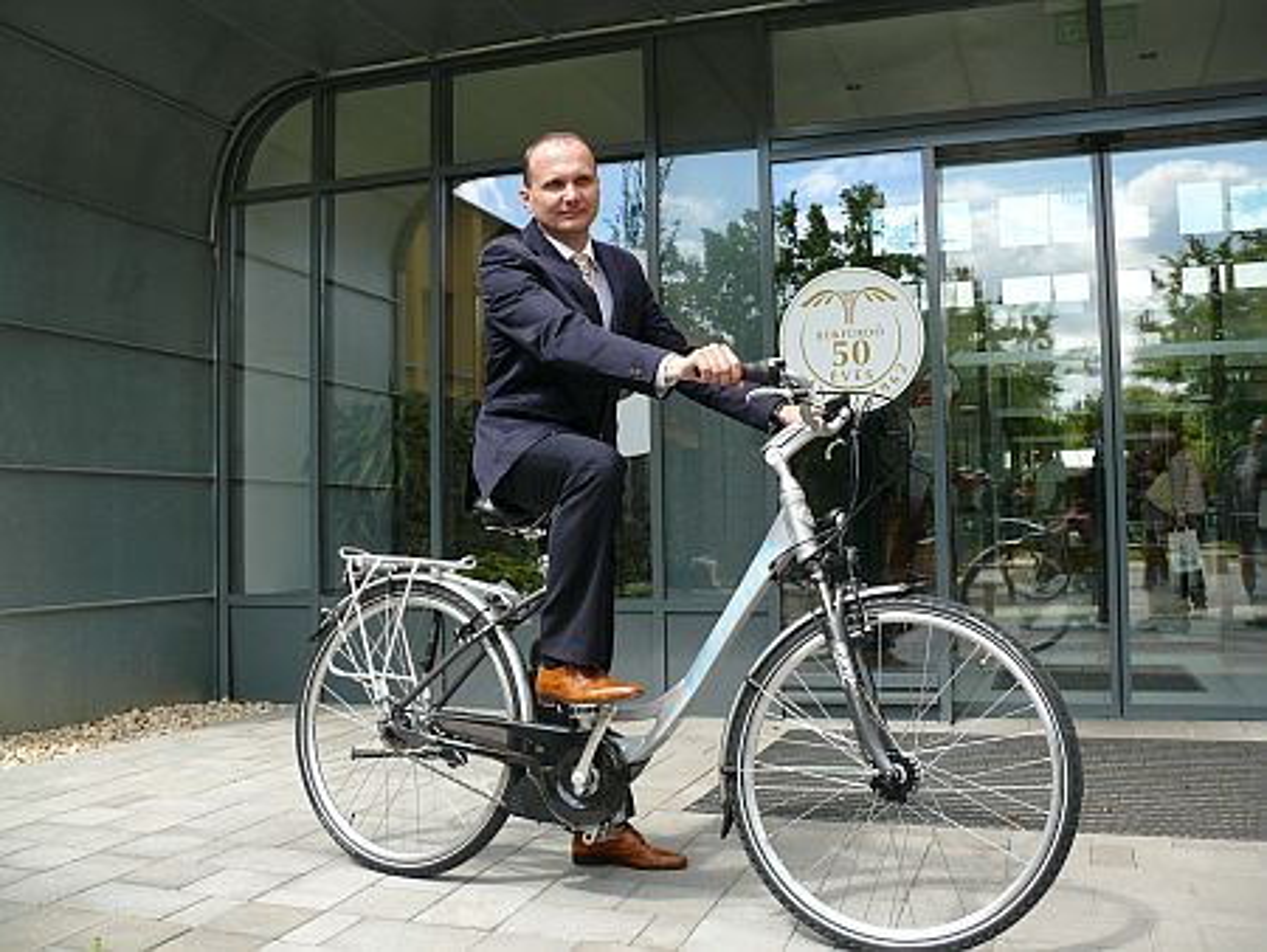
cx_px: 634
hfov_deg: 52.6
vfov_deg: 40.7
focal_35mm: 35
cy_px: 476
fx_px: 1282
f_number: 2.8
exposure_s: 1/640
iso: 100
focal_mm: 7.4
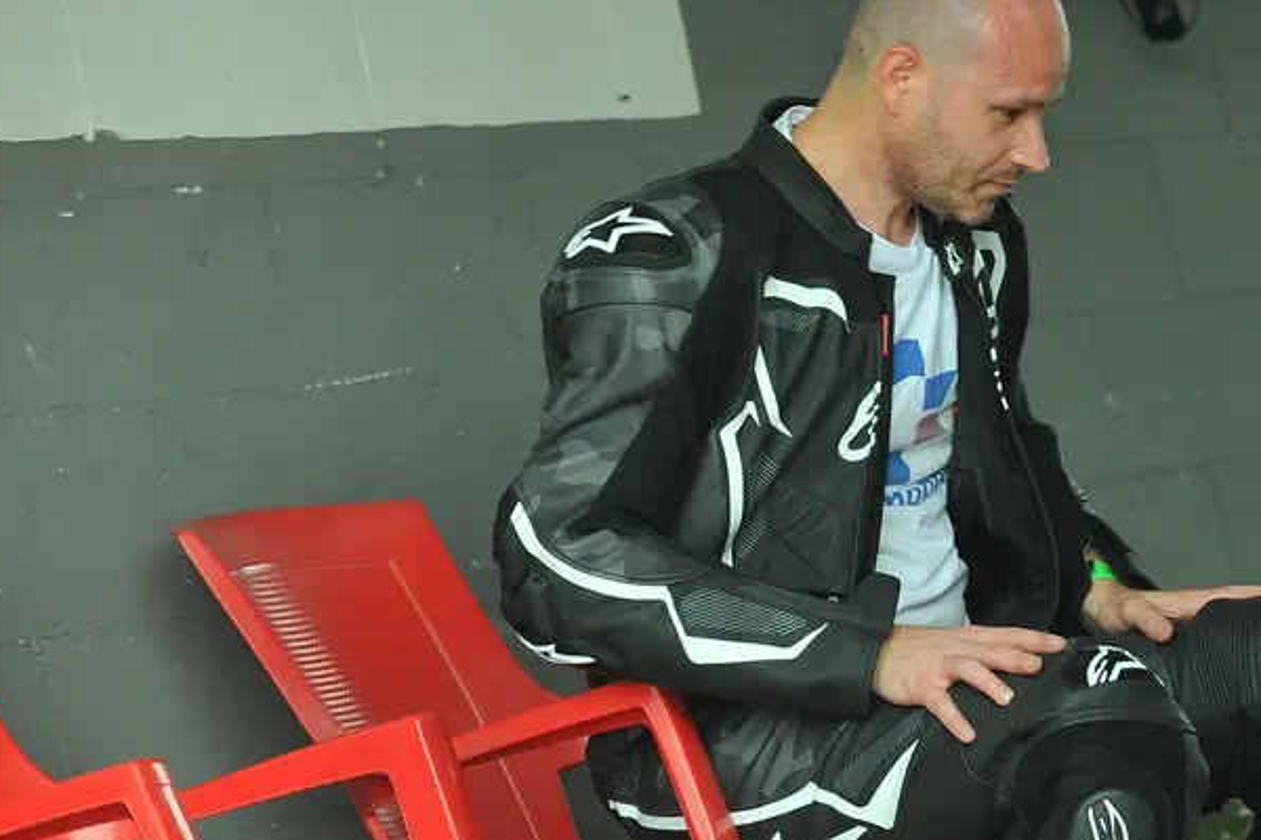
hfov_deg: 10.8
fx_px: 6655
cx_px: 1179
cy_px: 602
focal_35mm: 190
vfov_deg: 7.2
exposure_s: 1/320
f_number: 4
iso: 320
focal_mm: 95
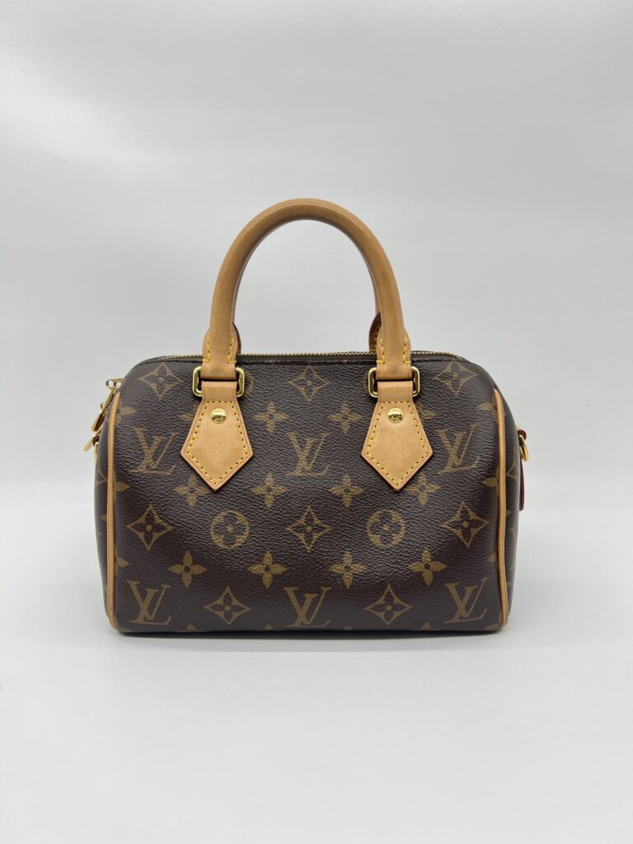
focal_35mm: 26
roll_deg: +0.7
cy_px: 422
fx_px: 634
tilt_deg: -10.7
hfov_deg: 53.1
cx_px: 316
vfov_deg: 67.3
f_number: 1.5
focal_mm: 5.7
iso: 32
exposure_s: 1/105
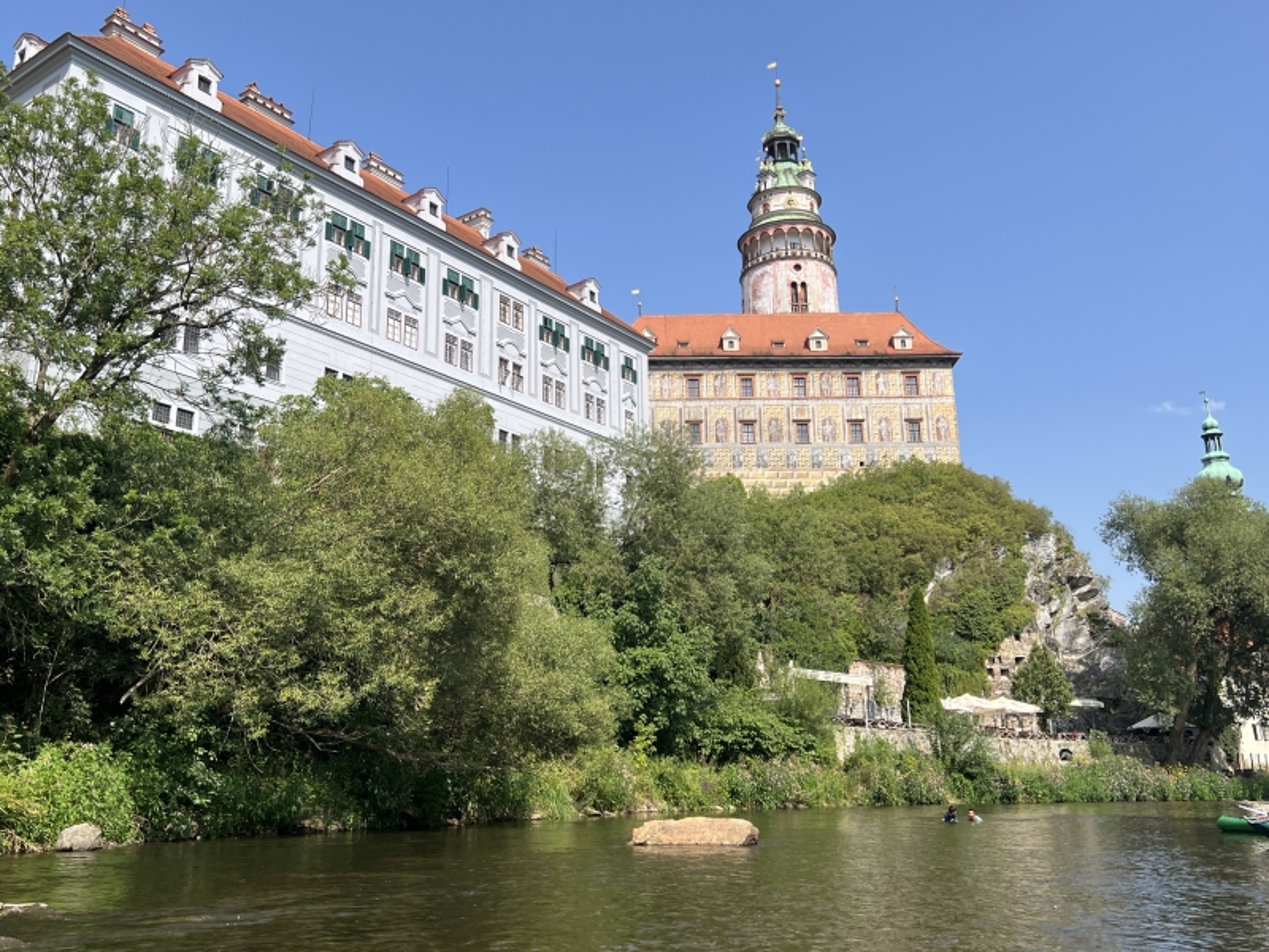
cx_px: 634
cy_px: 476
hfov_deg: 67.3
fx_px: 953
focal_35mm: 26
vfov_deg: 53.1
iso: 50
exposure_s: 1/3704
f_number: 1.5
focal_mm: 5.7
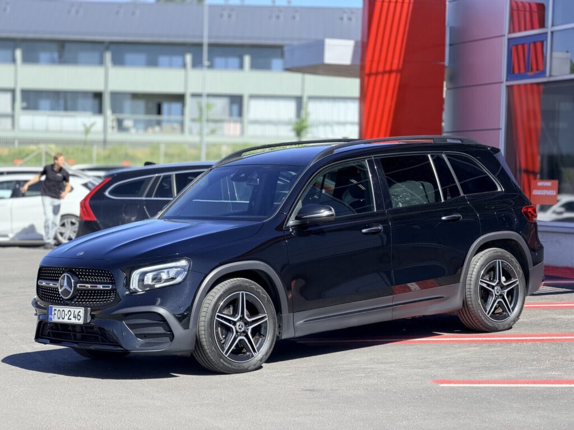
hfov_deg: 19.6
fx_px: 1658
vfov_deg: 14.8
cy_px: 215
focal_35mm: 100
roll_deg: -1.6
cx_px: 287
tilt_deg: -1.8
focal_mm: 16.89
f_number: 2.8
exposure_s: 1/638
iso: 50
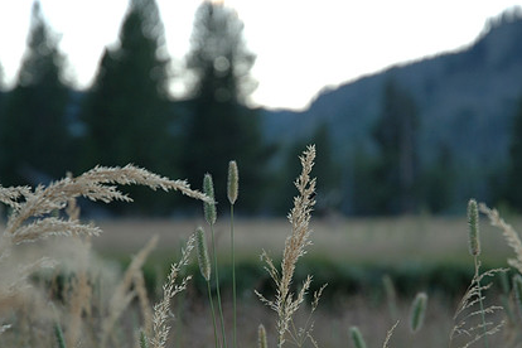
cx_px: 298
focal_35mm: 126
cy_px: 238
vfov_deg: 10.9
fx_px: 1827
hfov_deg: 16.3
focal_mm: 60
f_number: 4.5
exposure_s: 1/80
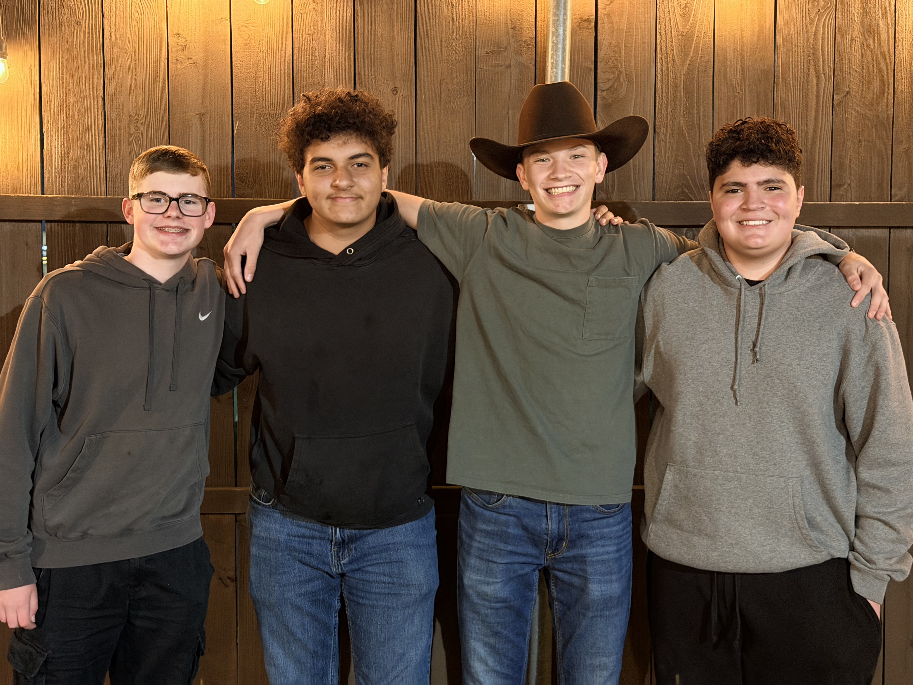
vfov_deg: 30.3
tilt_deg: -4.0
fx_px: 1266
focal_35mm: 48
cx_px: 456
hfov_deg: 39.7
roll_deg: -0.6
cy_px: 342
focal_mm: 6.76
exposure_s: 1/24
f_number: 1.78
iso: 640
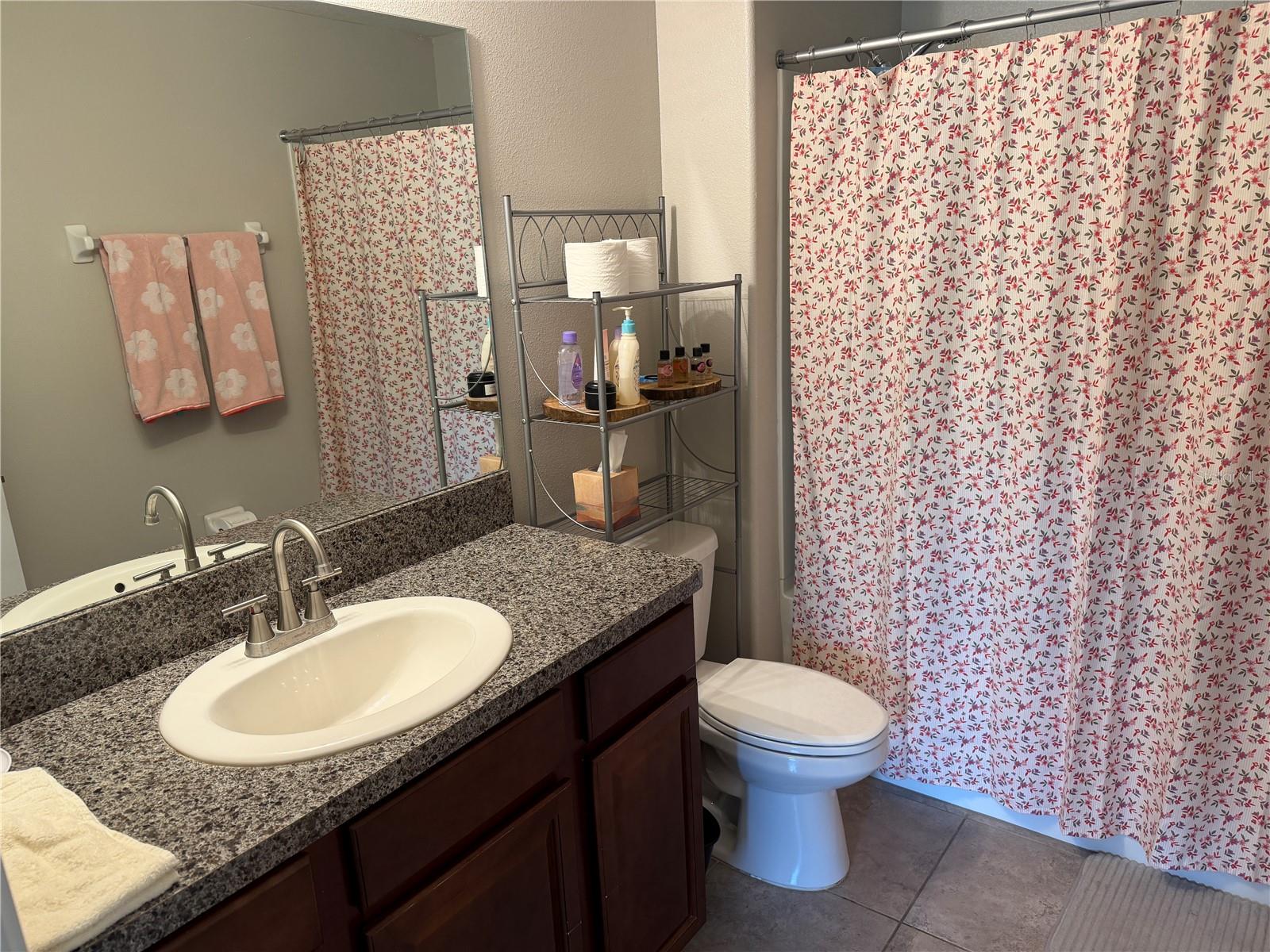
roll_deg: +3.3
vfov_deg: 56.8
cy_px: 476
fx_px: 881
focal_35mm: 24
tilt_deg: -15.5
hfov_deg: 71.6
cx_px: 635
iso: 160
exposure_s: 1/60
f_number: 1.78
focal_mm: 6.76
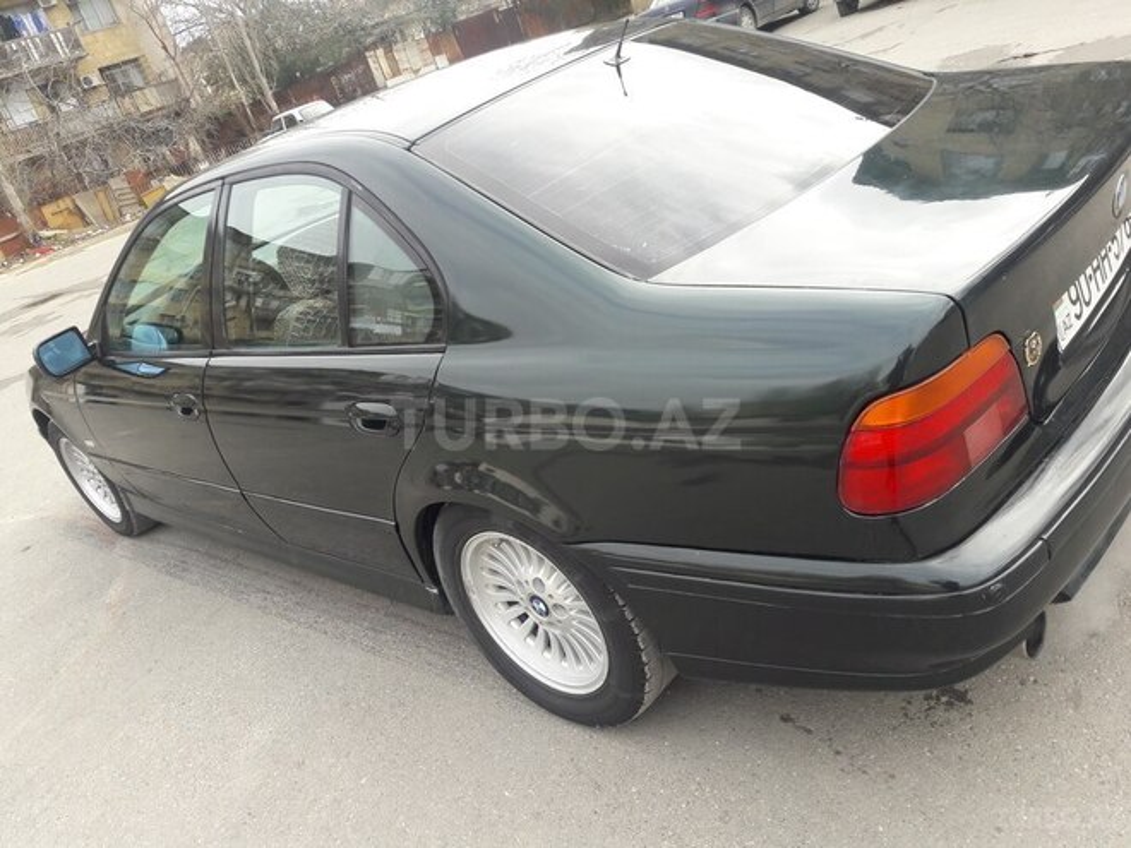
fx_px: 915
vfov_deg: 49.7
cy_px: 424
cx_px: 566
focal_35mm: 28
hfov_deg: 63.4
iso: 40
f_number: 1.9
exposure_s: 1/230
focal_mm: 3.7
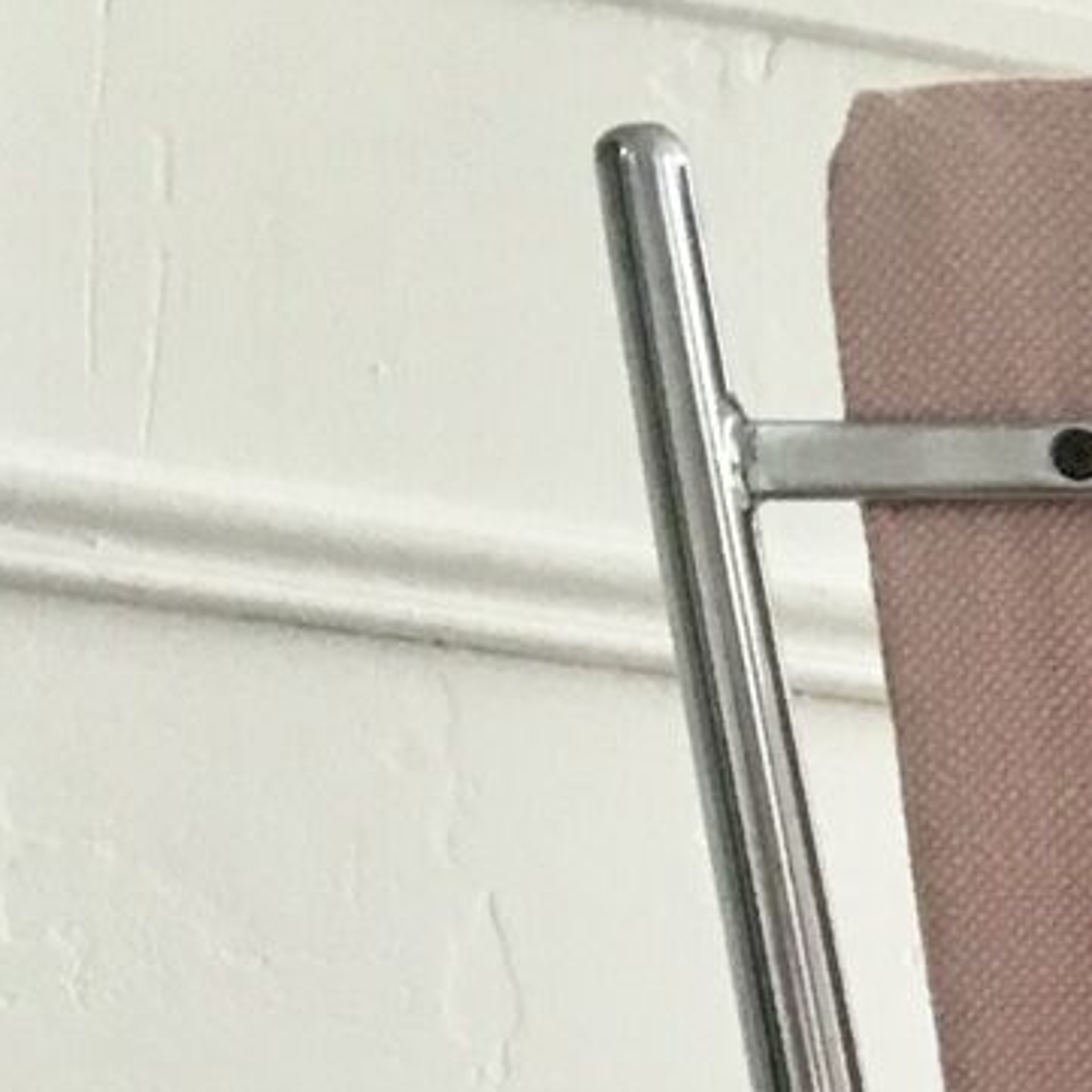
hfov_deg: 11.1
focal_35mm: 143
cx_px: 2178
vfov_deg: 11.2
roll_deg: -0.6
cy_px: 2127
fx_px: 5104
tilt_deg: +3.9
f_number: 2.2
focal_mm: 4.15
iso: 125
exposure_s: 1/33
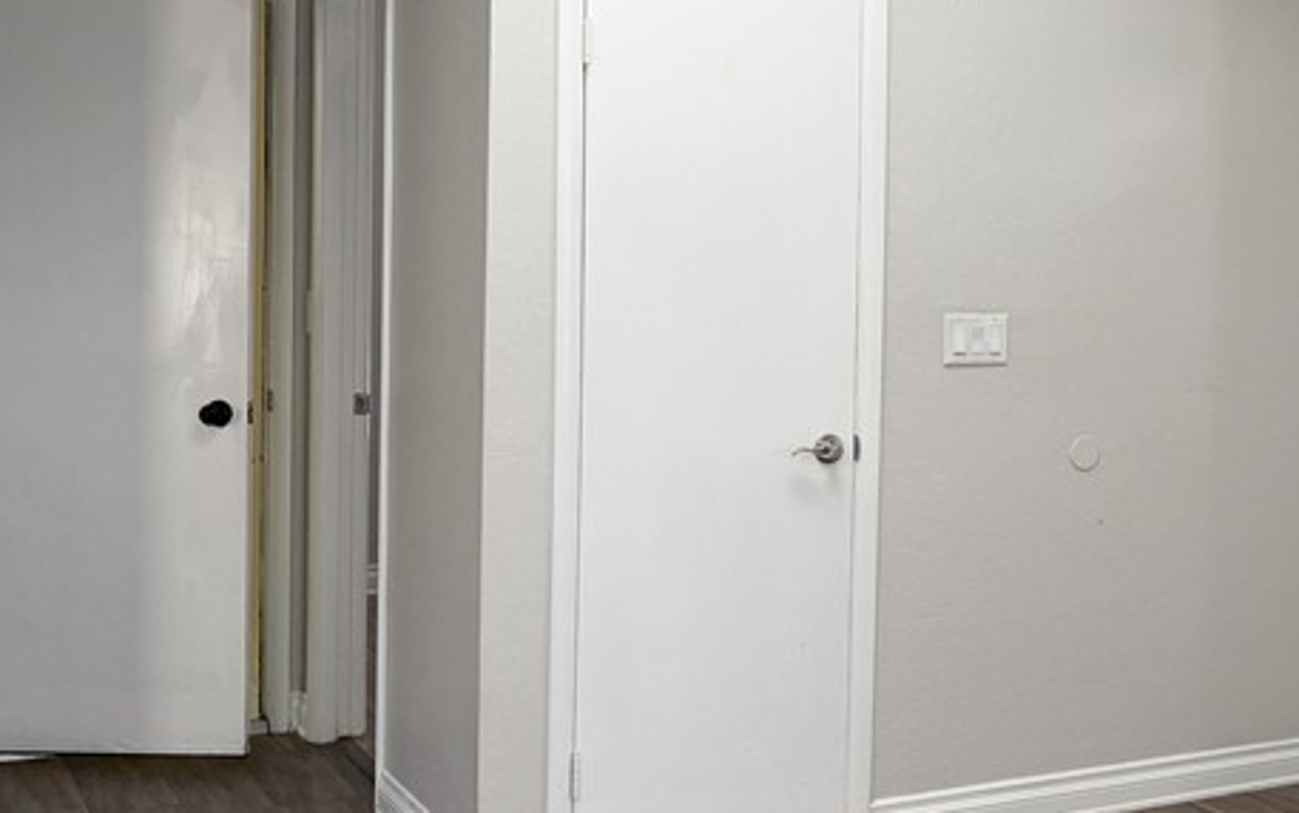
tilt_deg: -2.6
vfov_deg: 22.7
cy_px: 304
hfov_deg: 33.2
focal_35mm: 57
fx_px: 2019
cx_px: 1239
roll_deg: -2.1
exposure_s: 1/200
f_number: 1.78
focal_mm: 6.76
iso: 125
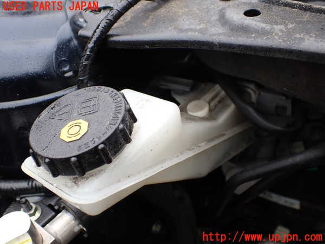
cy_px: 122
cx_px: 162
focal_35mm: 36
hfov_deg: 51.4
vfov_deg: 39.7
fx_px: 338
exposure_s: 1/160
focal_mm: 6.37
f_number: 2.5
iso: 100
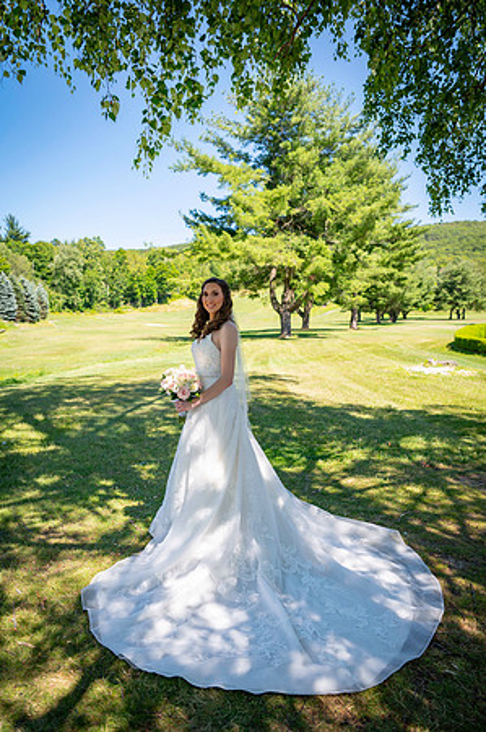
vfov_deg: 69.4
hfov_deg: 49.5
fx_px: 528
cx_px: 243
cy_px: 366
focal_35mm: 26
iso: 100
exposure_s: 1/800
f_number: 3.2
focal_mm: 26
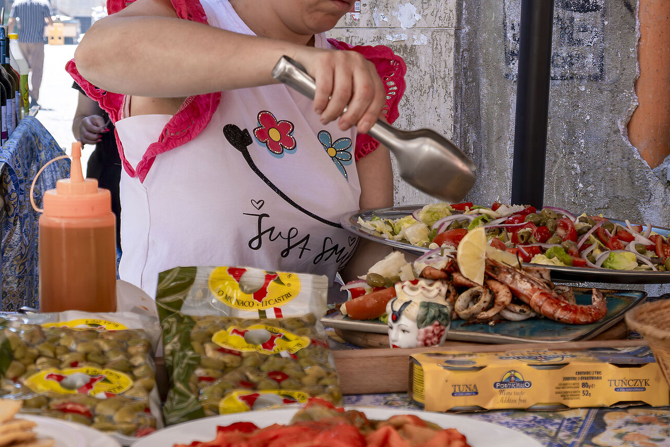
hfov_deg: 25.9
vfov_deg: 17.4
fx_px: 1452
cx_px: 425
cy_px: 89
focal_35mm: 78
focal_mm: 27.7
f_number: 5
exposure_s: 1/160
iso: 320
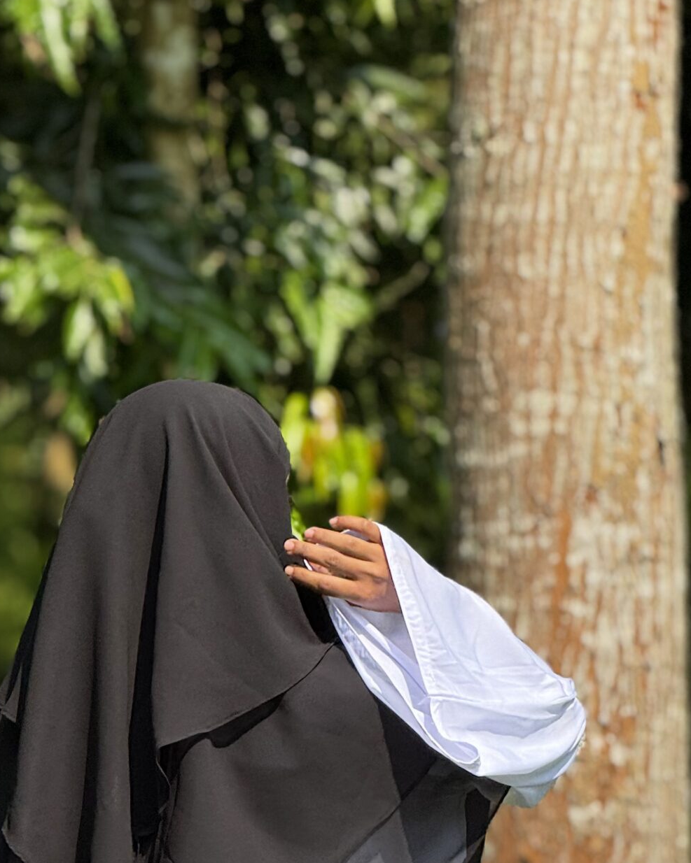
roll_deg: +1.6
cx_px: 250
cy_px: 722
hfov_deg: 6.4
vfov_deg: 7.9
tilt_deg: +4.7
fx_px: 6213
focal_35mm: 243
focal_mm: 15.66
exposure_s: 1/860
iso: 50
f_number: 2.8
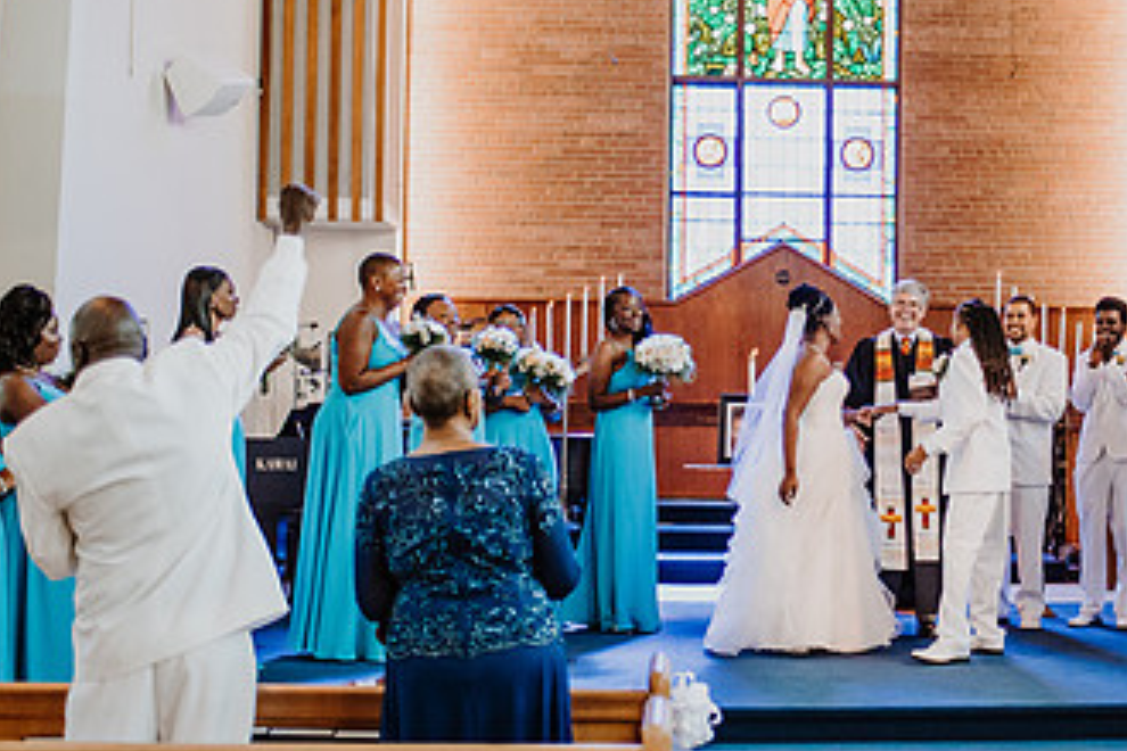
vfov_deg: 21.2
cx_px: 874
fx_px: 2003
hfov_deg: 30.8
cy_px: 391
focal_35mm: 64
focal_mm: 35
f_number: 1.8
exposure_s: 1/1250
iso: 2200
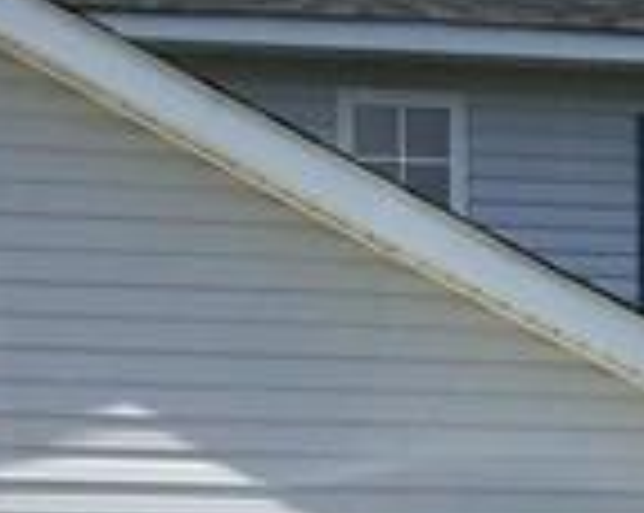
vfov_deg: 6.9
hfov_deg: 8.6
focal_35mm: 217
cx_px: 1166
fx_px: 4130
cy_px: 936
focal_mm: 3.3
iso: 25
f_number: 2.4
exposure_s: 1/1508
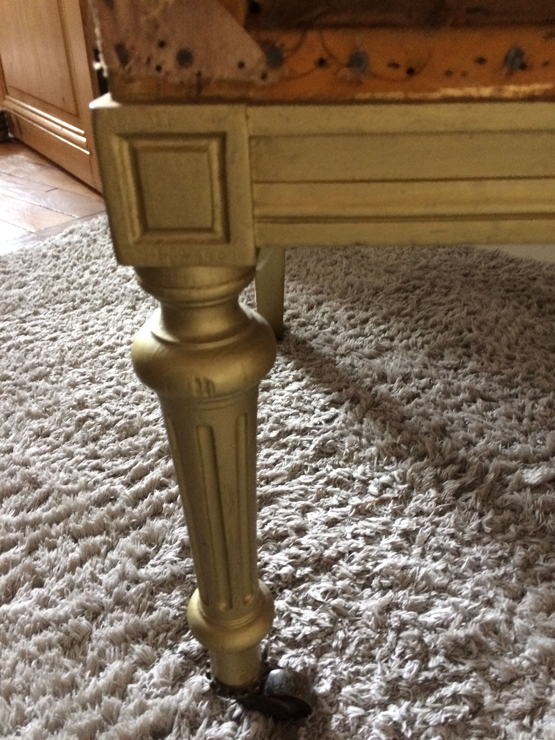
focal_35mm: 29
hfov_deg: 48.2
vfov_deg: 61.7
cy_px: 370
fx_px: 620
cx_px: 278
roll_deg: +1.7
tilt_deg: -33.8
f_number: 2.2
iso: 320
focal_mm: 4.15
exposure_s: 1/17
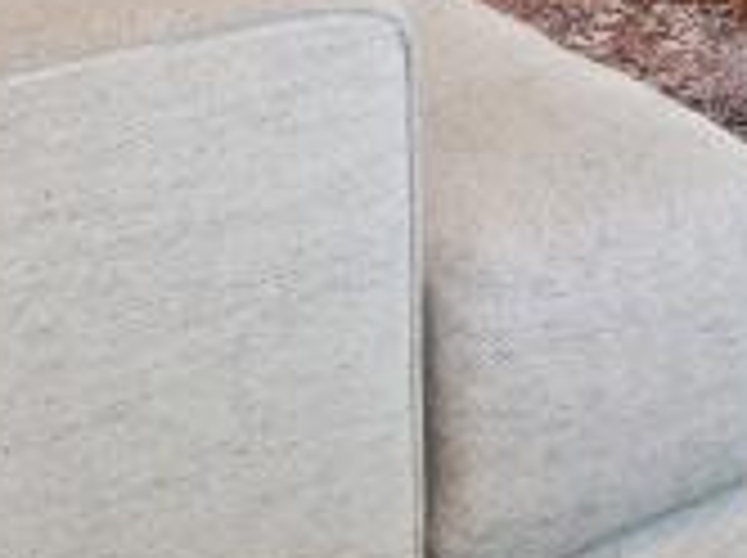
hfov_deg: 16.2
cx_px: 1233
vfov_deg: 11.4
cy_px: -783
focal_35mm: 107
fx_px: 2306
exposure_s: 1.3
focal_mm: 16
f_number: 9
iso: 500
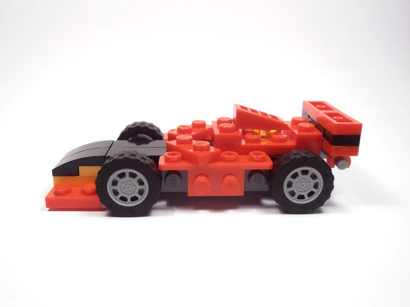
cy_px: 154
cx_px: 205
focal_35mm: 37
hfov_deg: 50.1
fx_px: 438
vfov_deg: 38.7
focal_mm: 6.61
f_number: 3.9
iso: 80
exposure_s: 1/60
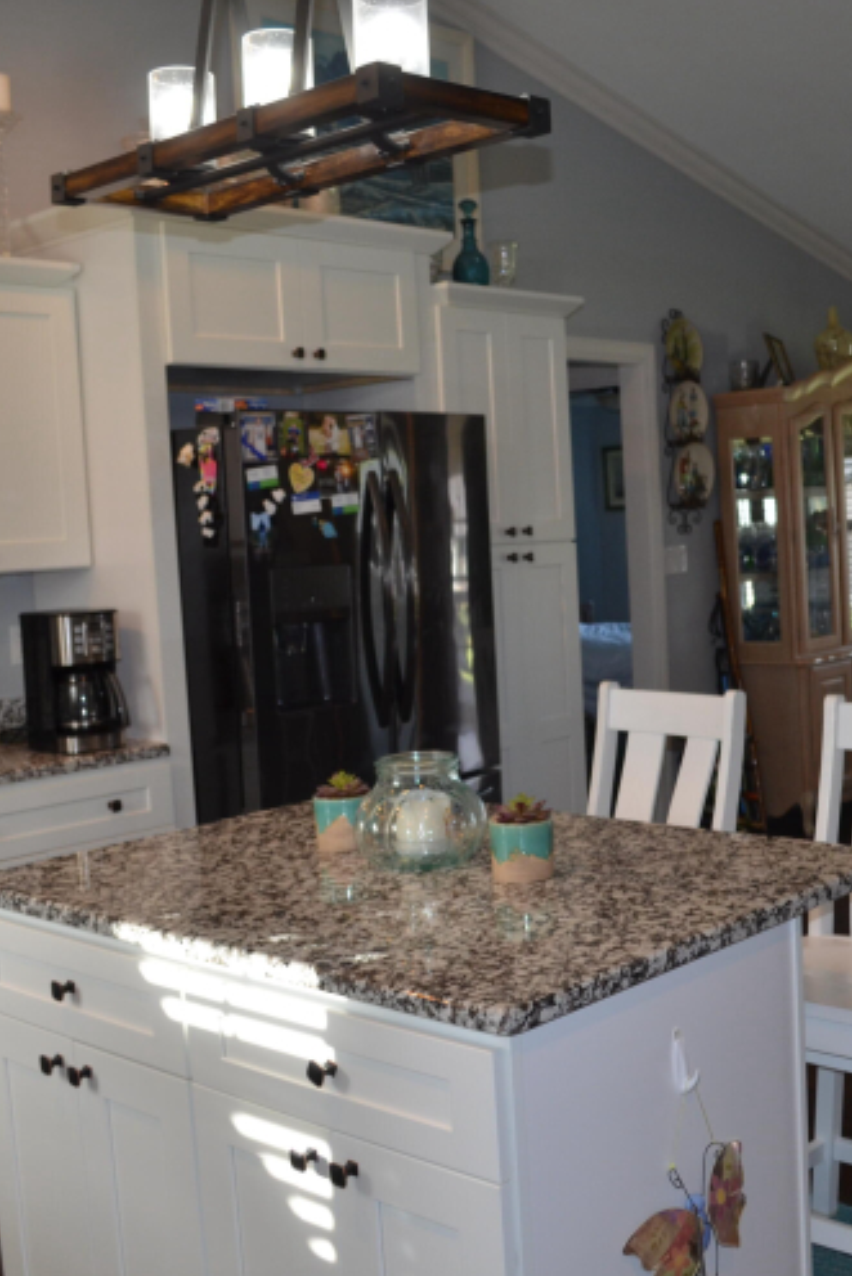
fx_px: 1454
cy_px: 638
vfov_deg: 47.4
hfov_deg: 32.3
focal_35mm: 41
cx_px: 578
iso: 360
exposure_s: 1/125
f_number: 3.5
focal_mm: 18
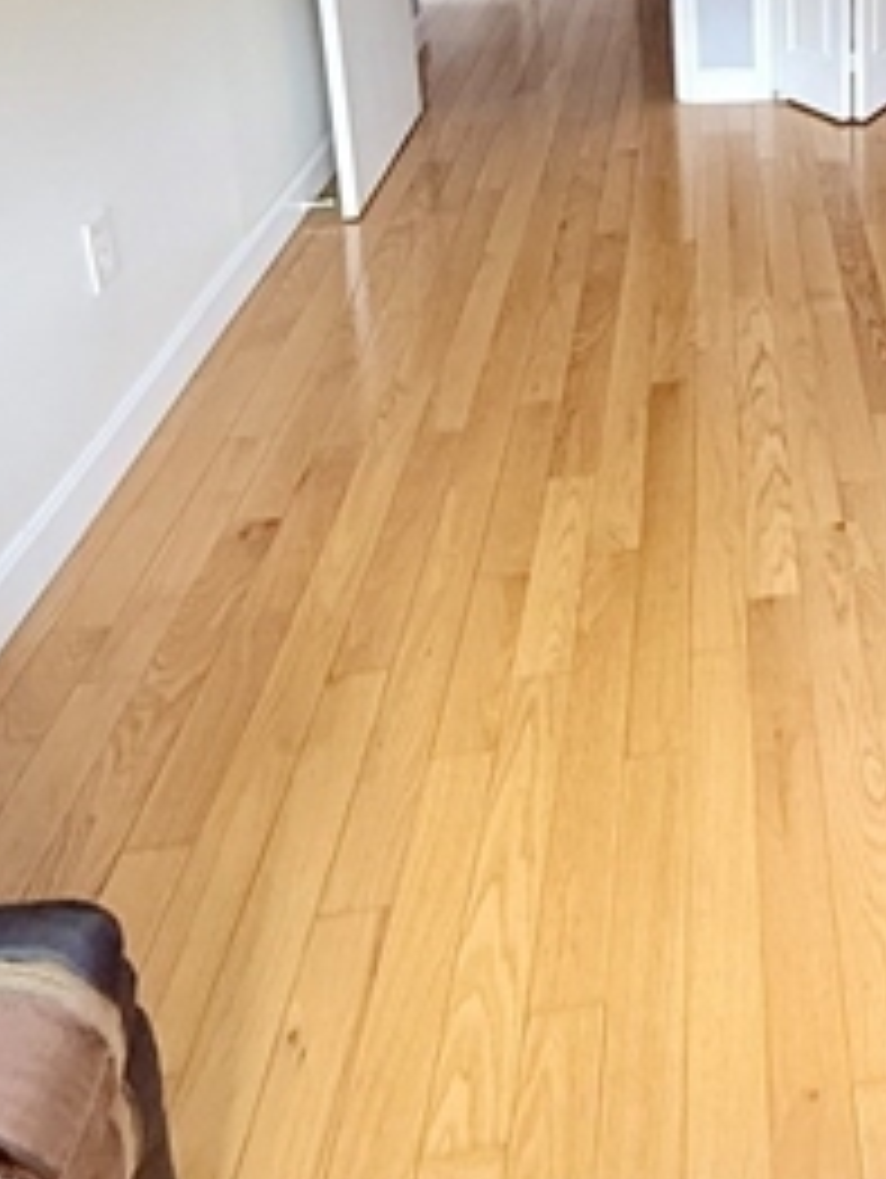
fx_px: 1397
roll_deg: -1.8
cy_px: 40
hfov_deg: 31.0
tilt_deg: -12.7
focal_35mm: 41
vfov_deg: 40.8
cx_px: 998
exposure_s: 1/99
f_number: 2.2
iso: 320
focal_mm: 2.22
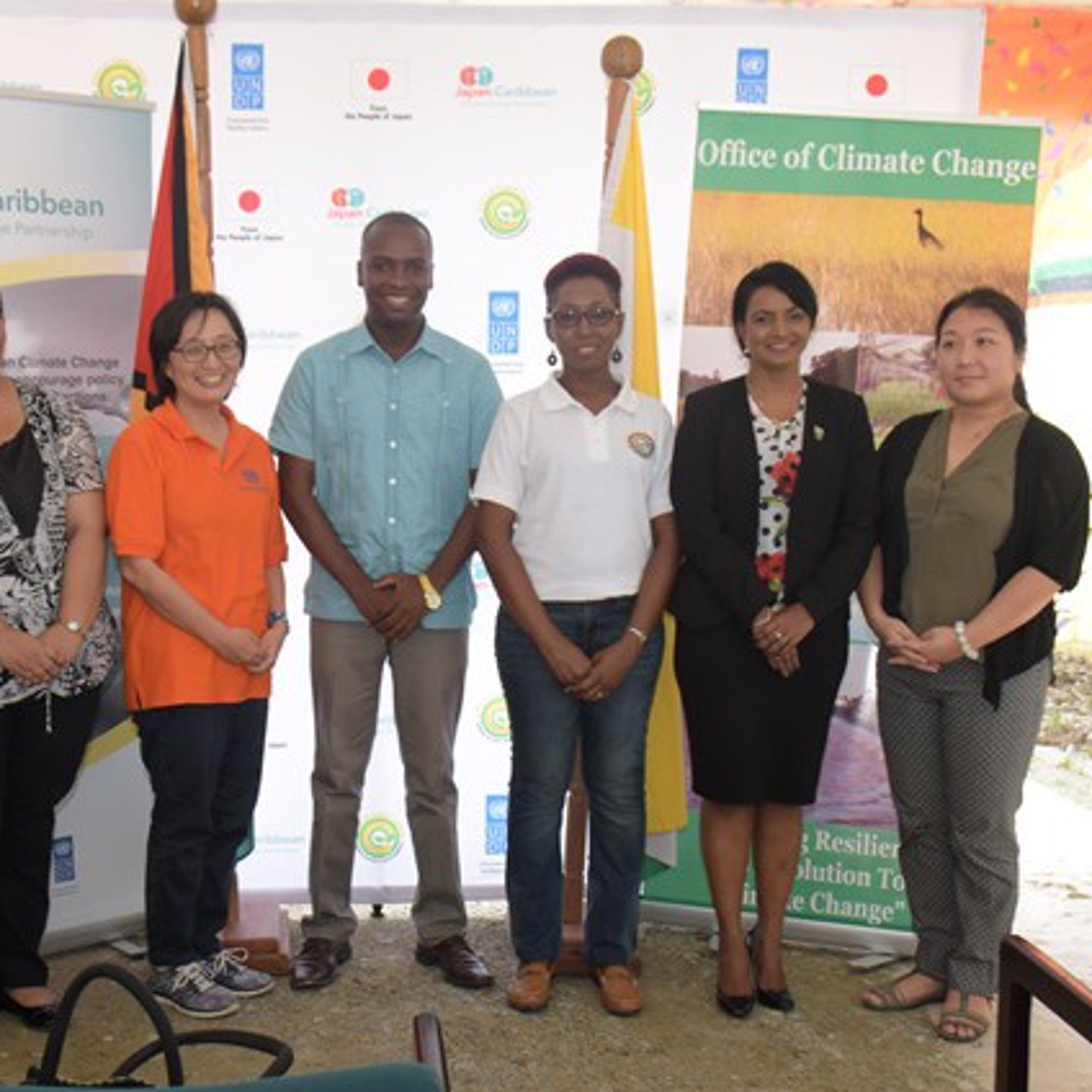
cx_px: 394
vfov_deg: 34.0
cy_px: 547
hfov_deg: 33.8
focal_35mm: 50
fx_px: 1785
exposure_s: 1/100
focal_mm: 26
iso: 500
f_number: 7.1
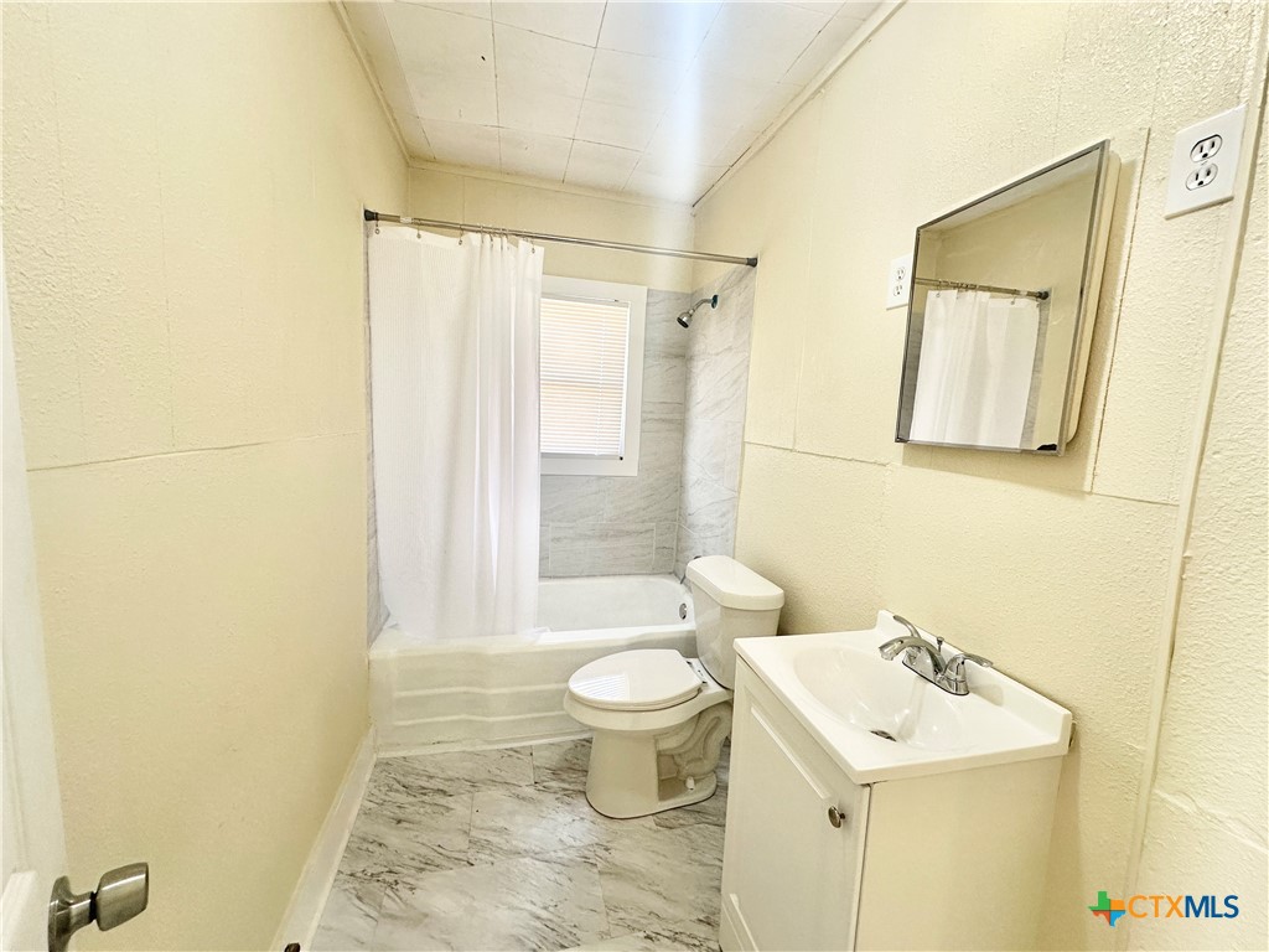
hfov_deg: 102.1
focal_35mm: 14
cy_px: 476
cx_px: 634
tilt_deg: -5.9
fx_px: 513
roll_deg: -3.3
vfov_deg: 85.7
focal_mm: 2.22
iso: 160
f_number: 2.2
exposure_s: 1/120
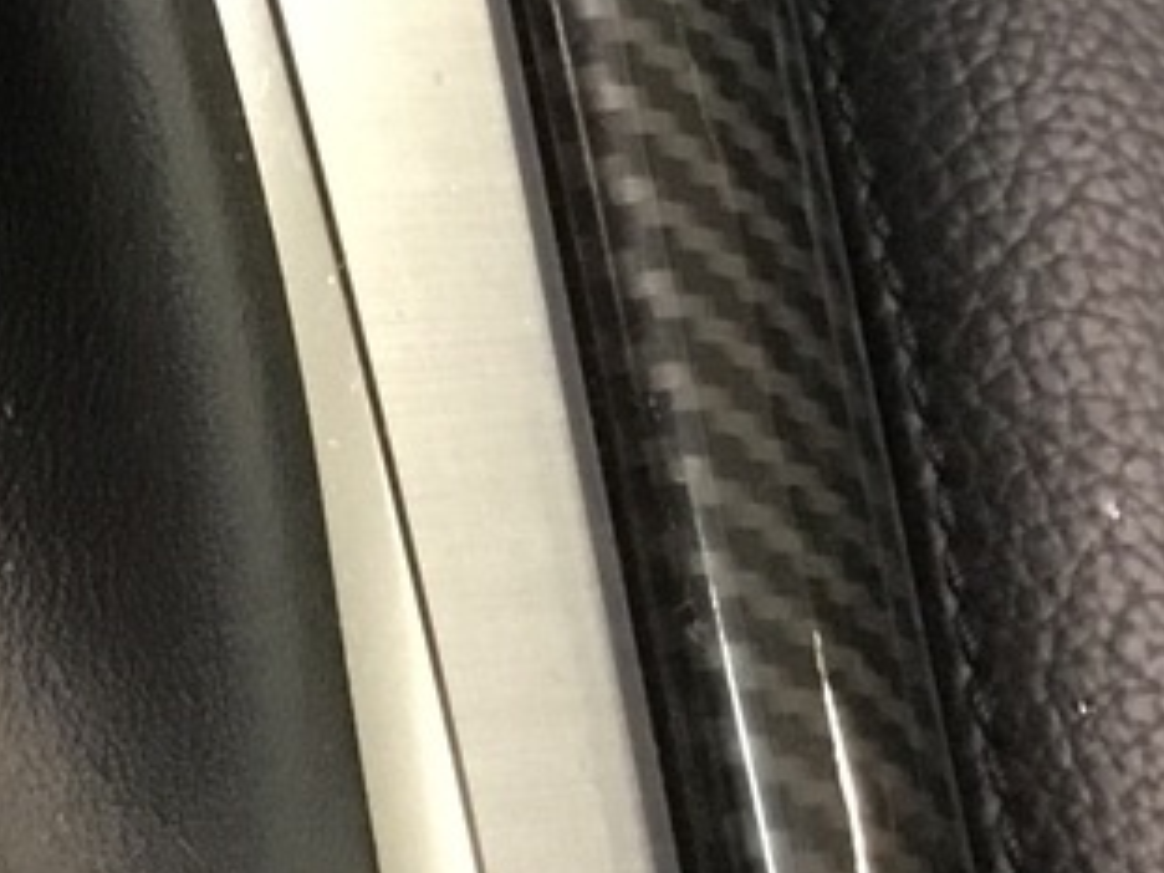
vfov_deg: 10.2
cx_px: -1399
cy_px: -108
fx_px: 4809
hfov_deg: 11.8
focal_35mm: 143
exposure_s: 1/20
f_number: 2.4
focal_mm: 3.3
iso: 200
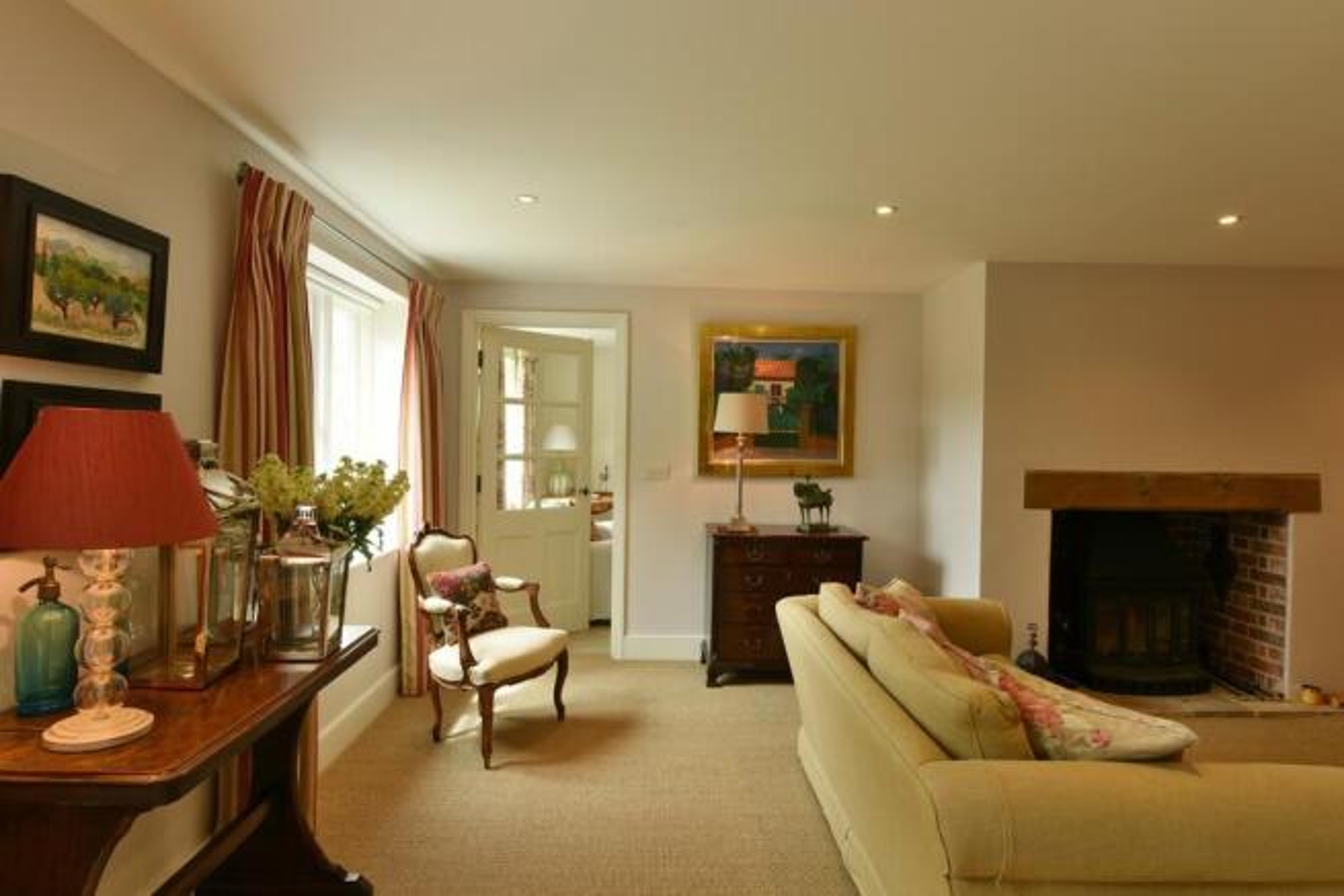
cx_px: 672
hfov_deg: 84.0
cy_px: 448
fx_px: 747
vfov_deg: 62.0
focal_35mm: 20
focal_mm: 20
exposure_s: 1/13
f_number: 9
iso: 320
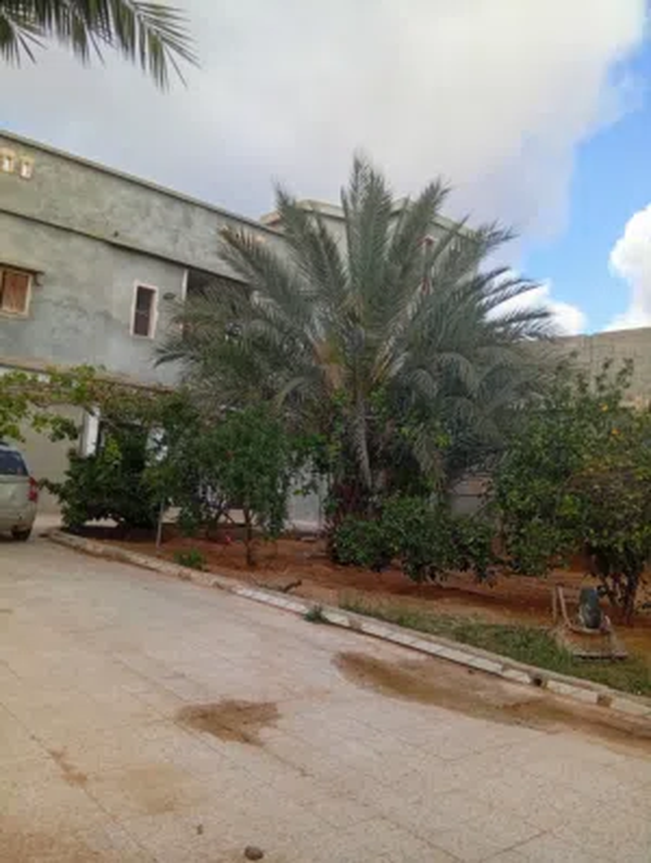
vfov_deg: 65.2
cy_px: 432
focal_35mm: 27
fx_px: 675
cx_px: 326
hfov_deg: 51.5
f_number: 1.8
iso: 50
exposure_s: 1/304
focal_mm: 3.84
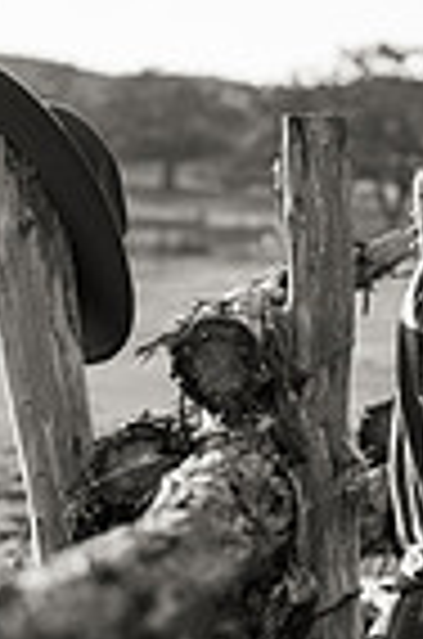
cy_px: 554
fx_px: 2816
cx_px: 641
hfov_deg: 8.4
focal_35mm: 159
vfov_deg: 12.9
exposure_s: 1/800
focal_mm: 50
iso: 80
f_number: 2.8
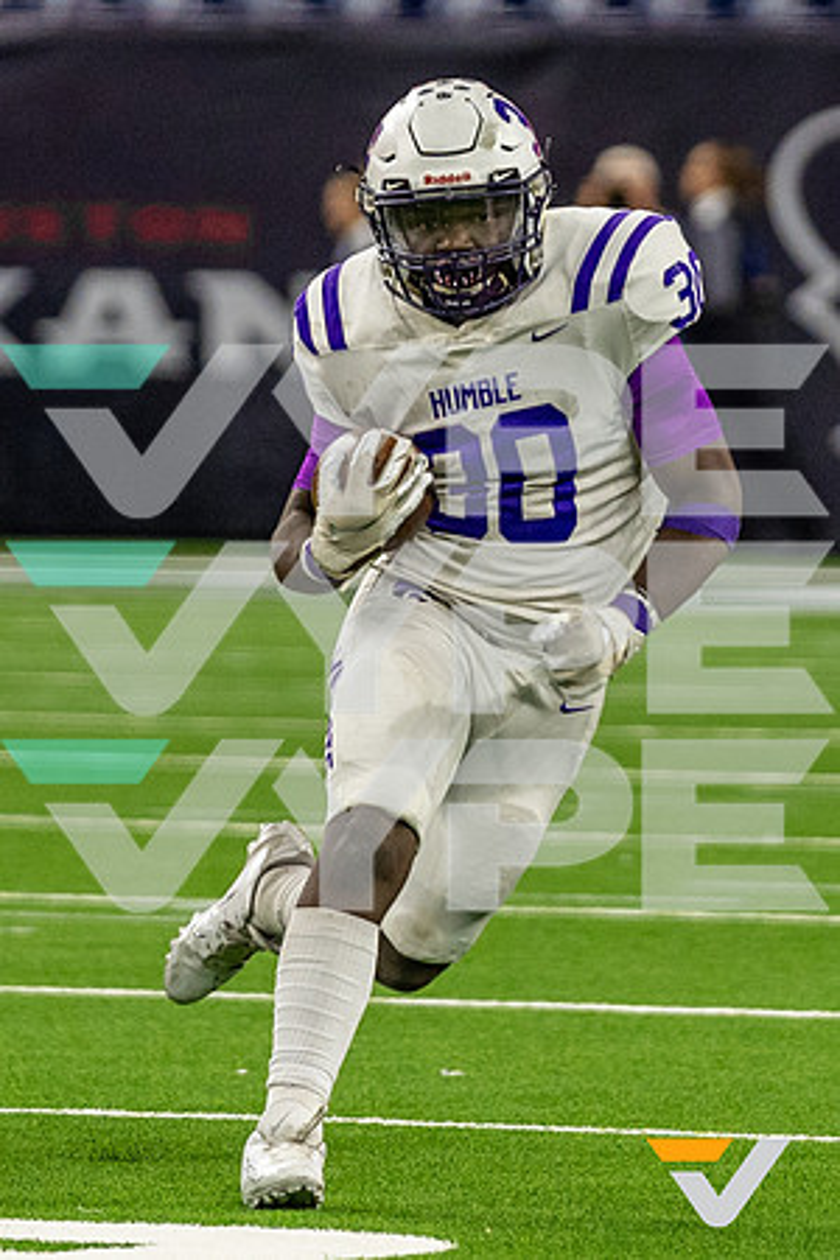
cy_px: 286
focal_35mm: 704
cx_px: 497
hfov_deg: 2.0
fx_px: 24648
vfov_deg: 2.9
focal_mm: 200
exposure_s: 1/1250
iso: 1250
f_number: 2.8
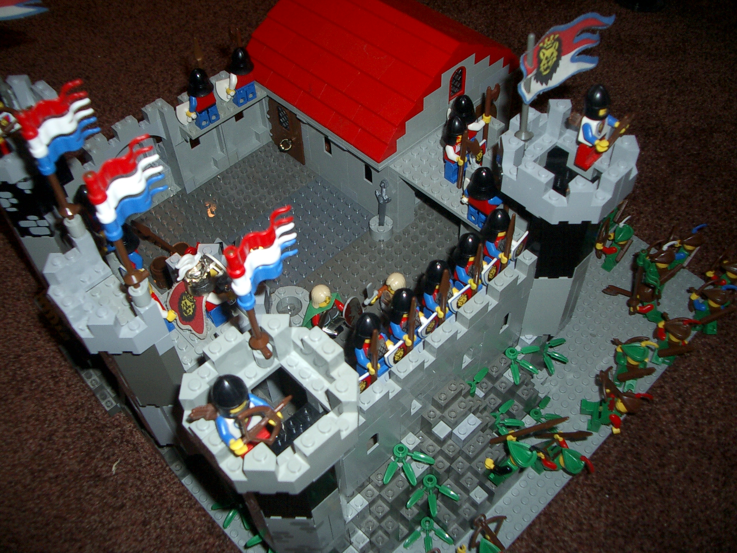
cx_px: 368
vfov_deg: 40.7
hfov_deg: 52.6
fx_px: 745
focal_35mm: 35
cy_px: 276
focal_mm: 5.8
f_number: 2.6
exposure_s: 1/40
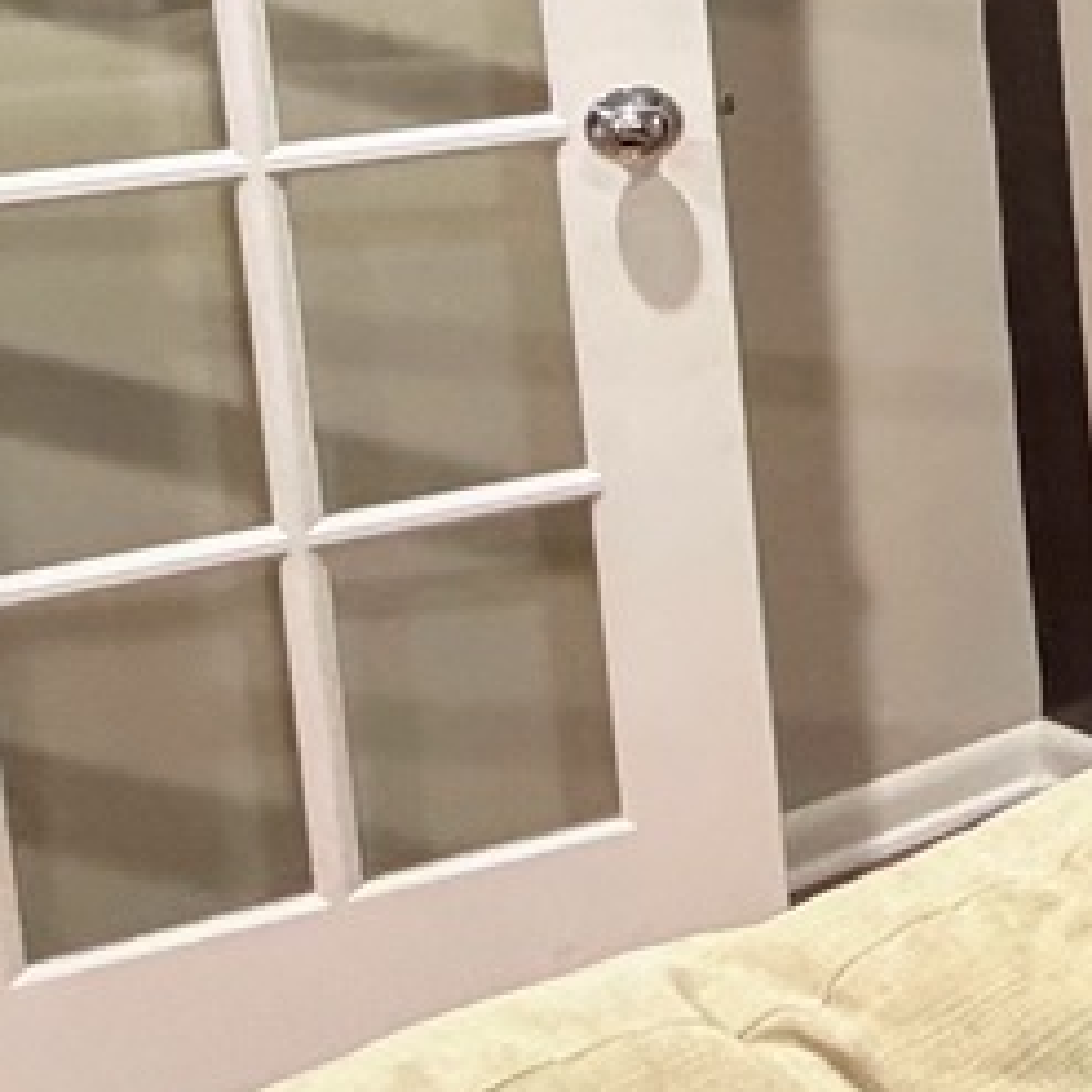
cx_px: 2936
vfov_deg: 22.1
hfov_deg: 13.1
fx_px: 2570
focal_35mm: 72
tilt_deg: -5.6
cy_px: -221
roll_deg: +0.3
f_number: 2.2
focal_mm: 2.22
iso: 400
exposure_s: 1/60
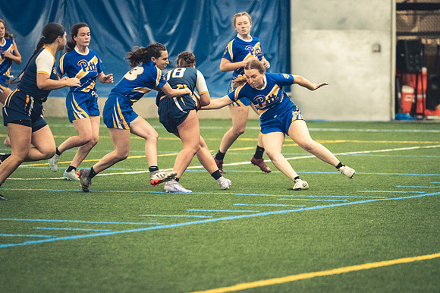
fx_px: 3664
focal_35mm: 300
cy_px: 146
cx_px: 220
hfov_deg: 6.9
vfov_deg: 4.6
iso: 12800
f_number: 2.8
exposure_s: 1/500
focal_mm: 200
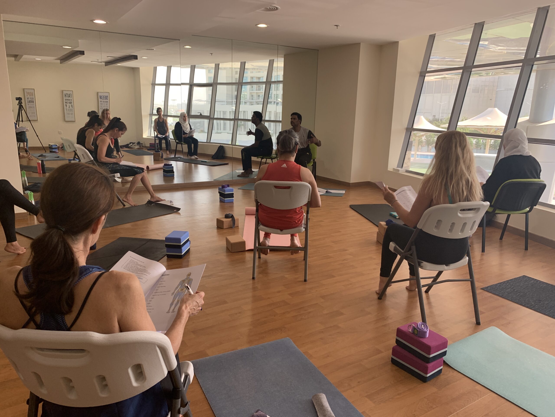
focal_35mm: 26
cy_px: 208
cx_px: 278
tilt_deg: -14.2
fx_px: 417
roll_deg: -1.3
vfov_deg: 53.1
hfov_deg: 67.3
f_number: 1.8
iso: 64
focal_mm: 4.25
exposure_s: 1/121
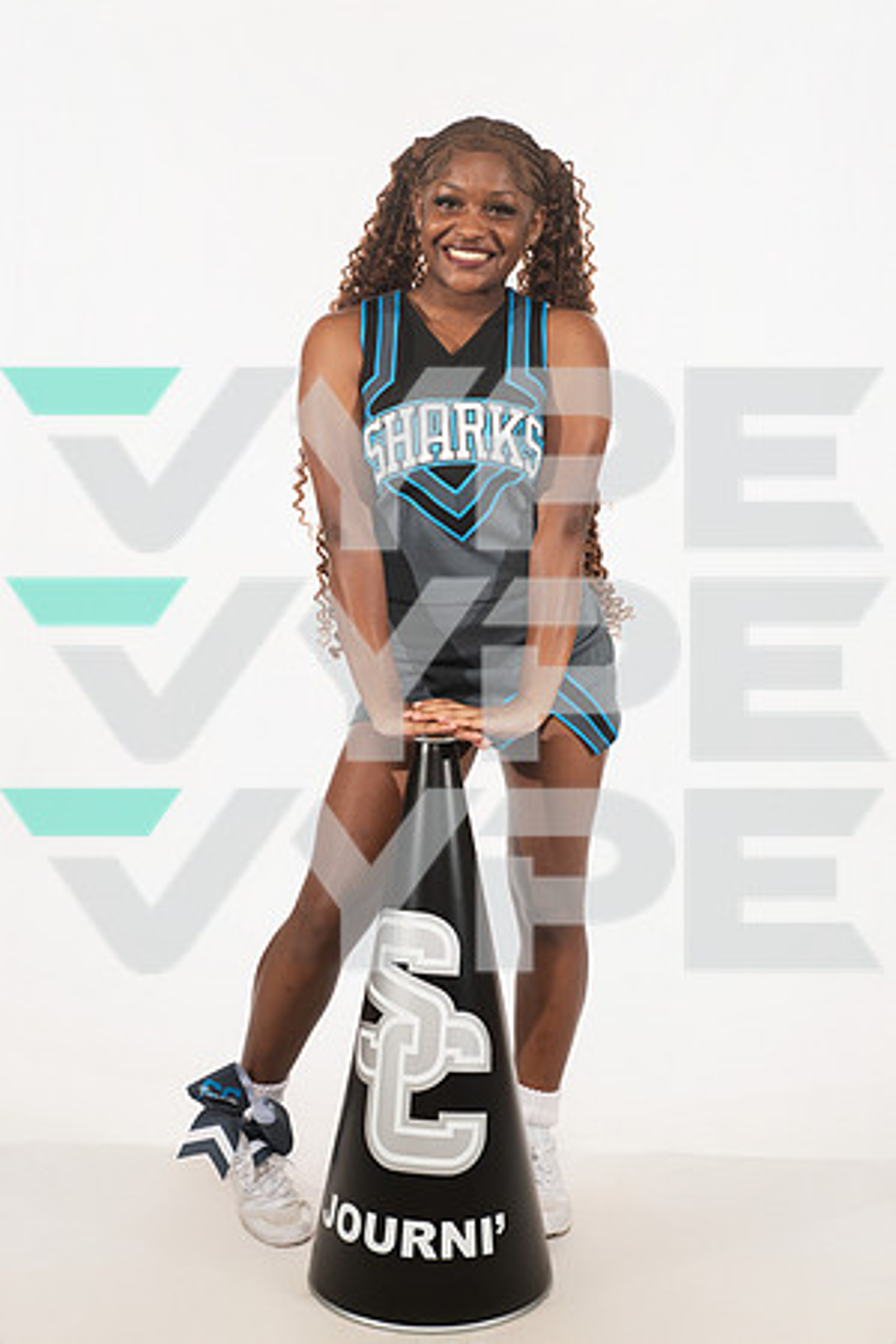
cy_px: 672
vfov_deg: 41.1
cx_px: 448
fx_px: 1792
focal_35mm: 48
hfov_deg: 28.1
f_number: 7.1
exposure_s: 1/320
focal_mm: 48
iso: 500
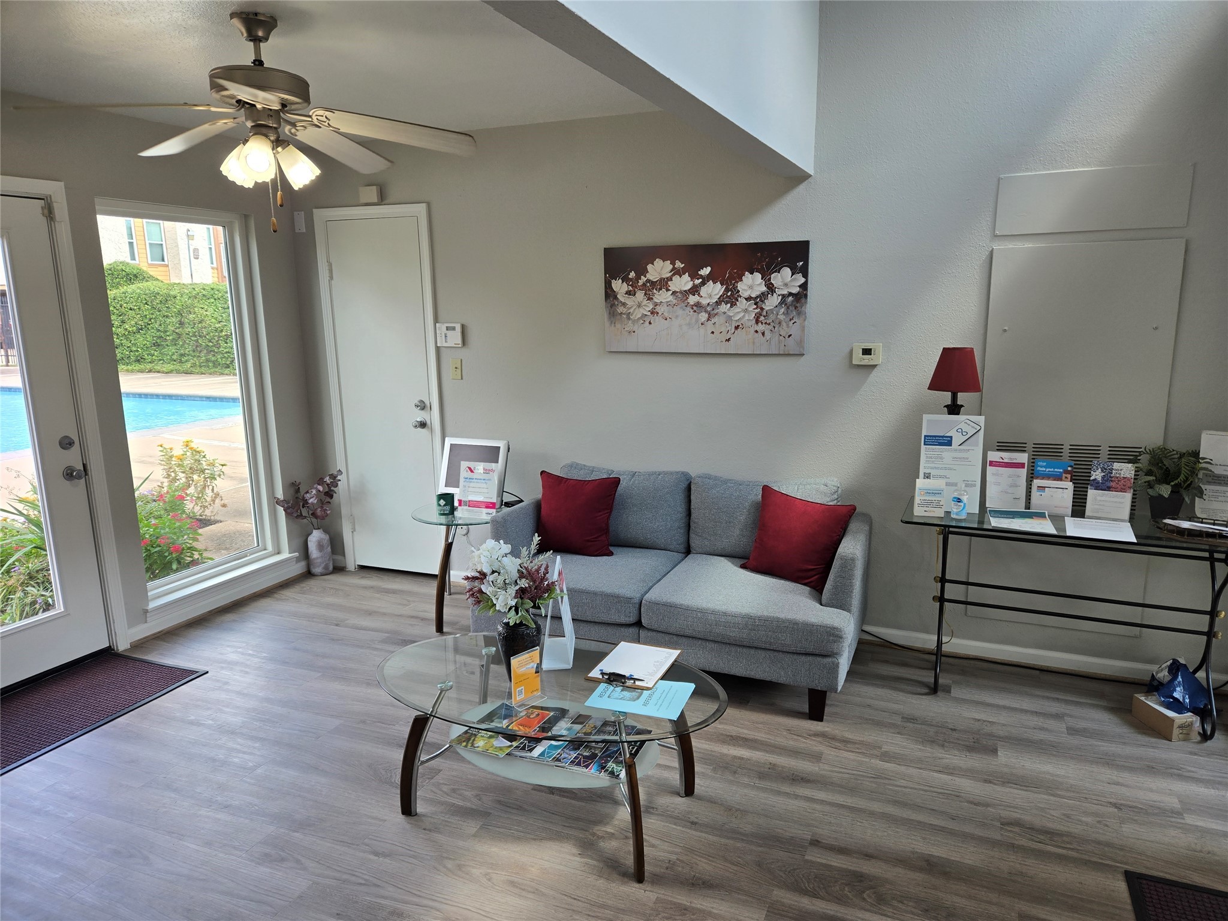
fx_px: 816
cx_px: 614
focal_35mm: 23
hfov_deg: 73.9
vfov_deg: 58.9
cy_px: 460
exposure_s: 1/180
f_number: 1.8
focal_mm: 5.4
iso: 40
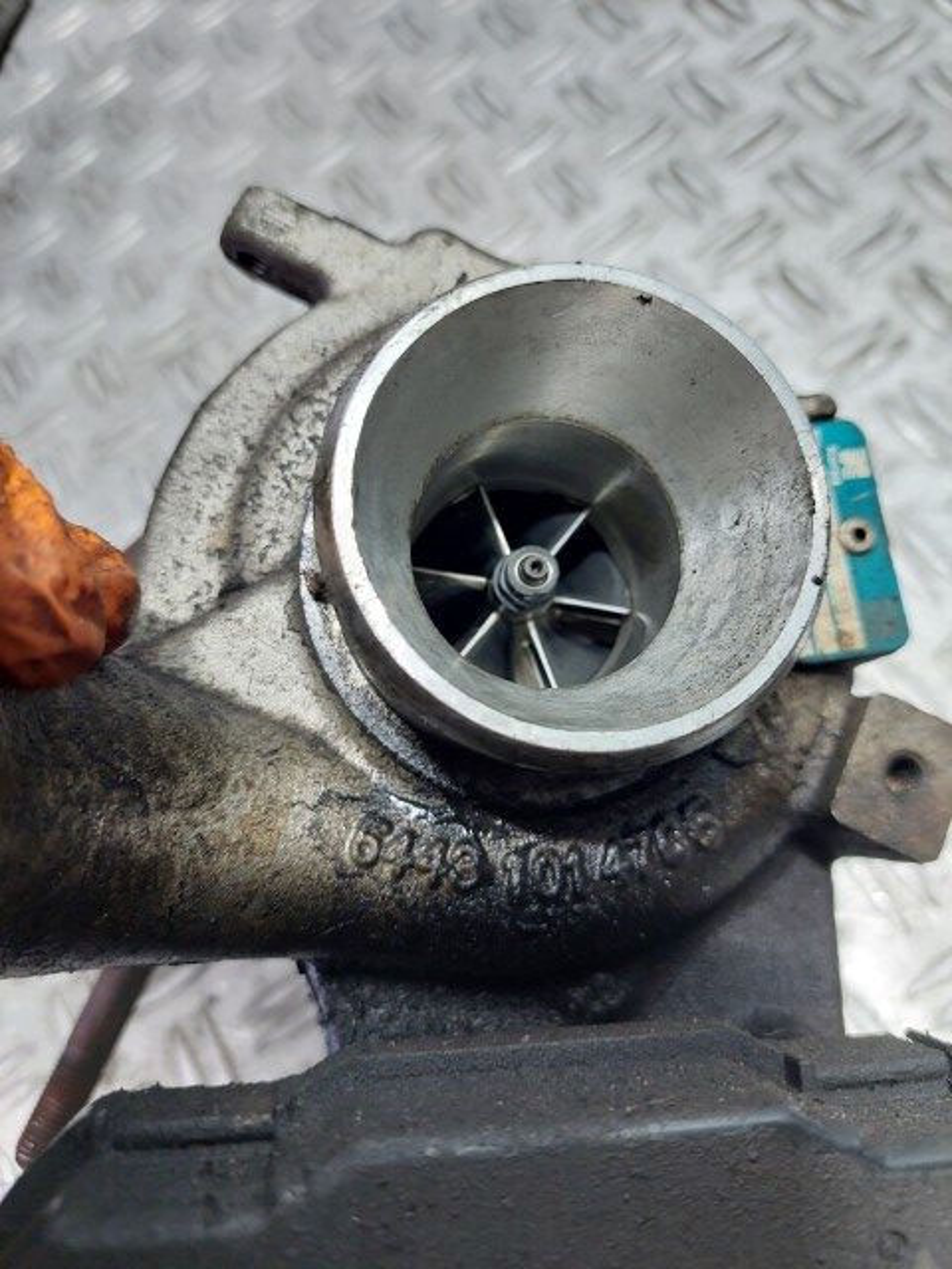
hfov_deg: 54.9
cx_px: 476
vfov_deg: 69.4
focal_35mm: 25
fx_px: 917
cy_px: 634
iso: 125
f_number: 1.8
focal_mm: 5.23
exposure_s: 1/50
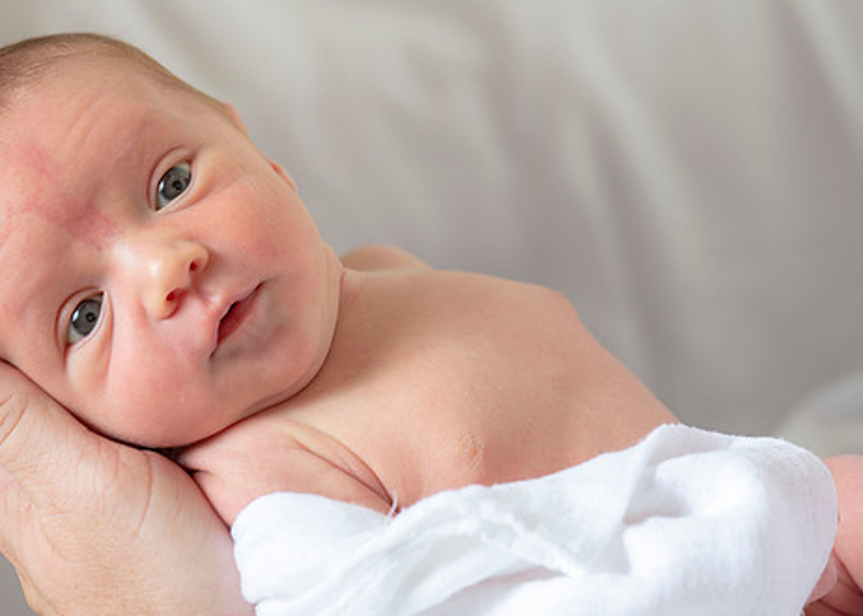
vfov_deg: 5.6
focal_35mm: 256
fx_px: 6275
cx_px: 349
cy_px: 315
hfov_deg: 7.9
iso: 200
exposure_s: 1/160
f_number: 5.6
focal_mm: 175
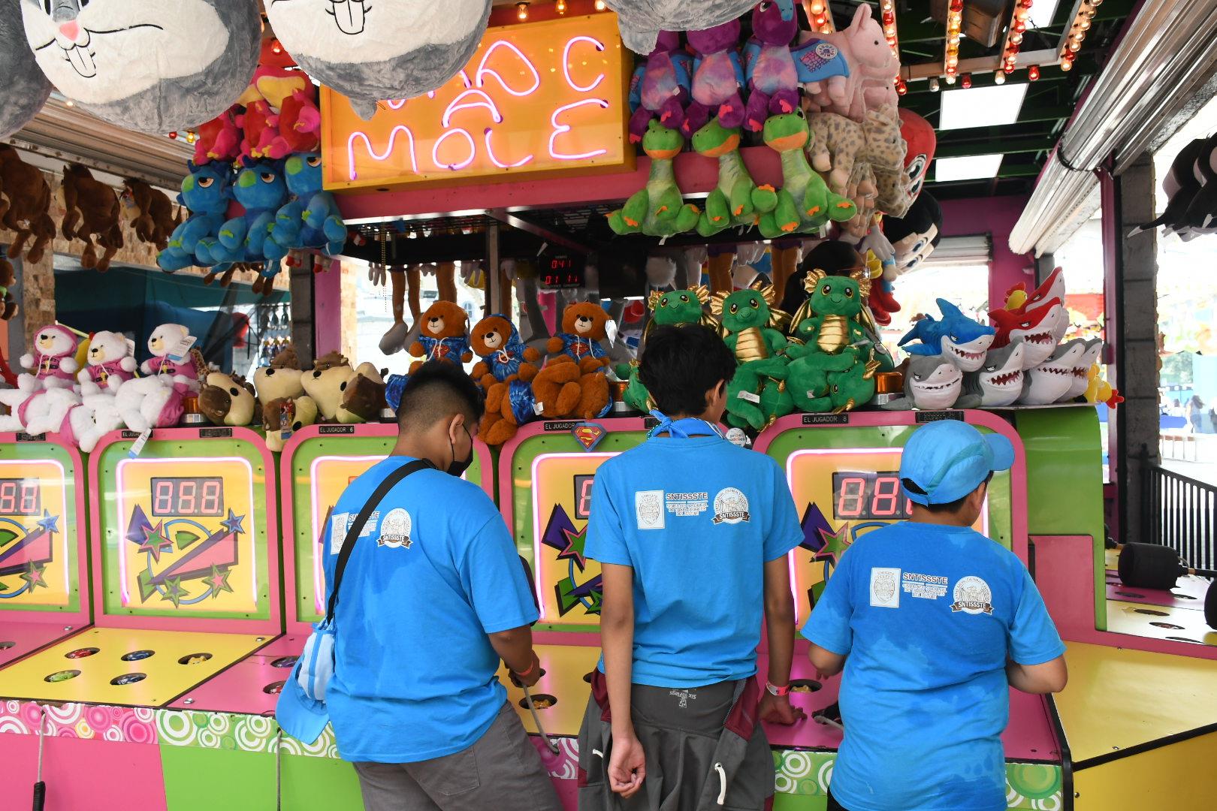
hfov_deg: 57.2
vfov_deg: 40.0
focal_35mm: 33
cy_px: 406
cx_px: 608
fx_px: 1115
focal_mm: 22
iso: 640
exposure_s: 1/125
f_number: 7.1
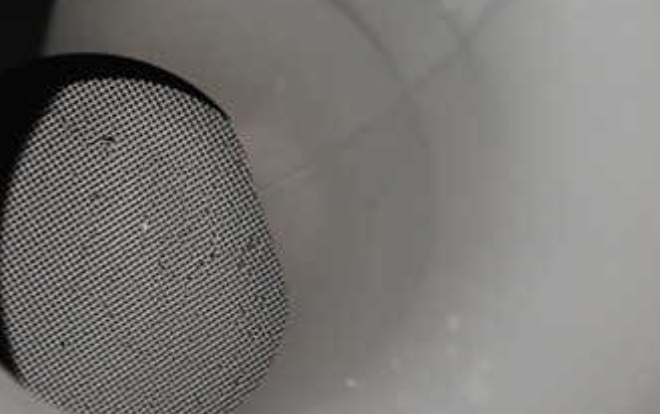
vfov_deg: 22.3
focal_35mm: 58
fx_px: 1044
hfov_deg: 33.9
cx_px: 116
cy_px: 151
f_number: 2.3
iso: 800
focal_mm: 5.4
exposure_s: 1/30
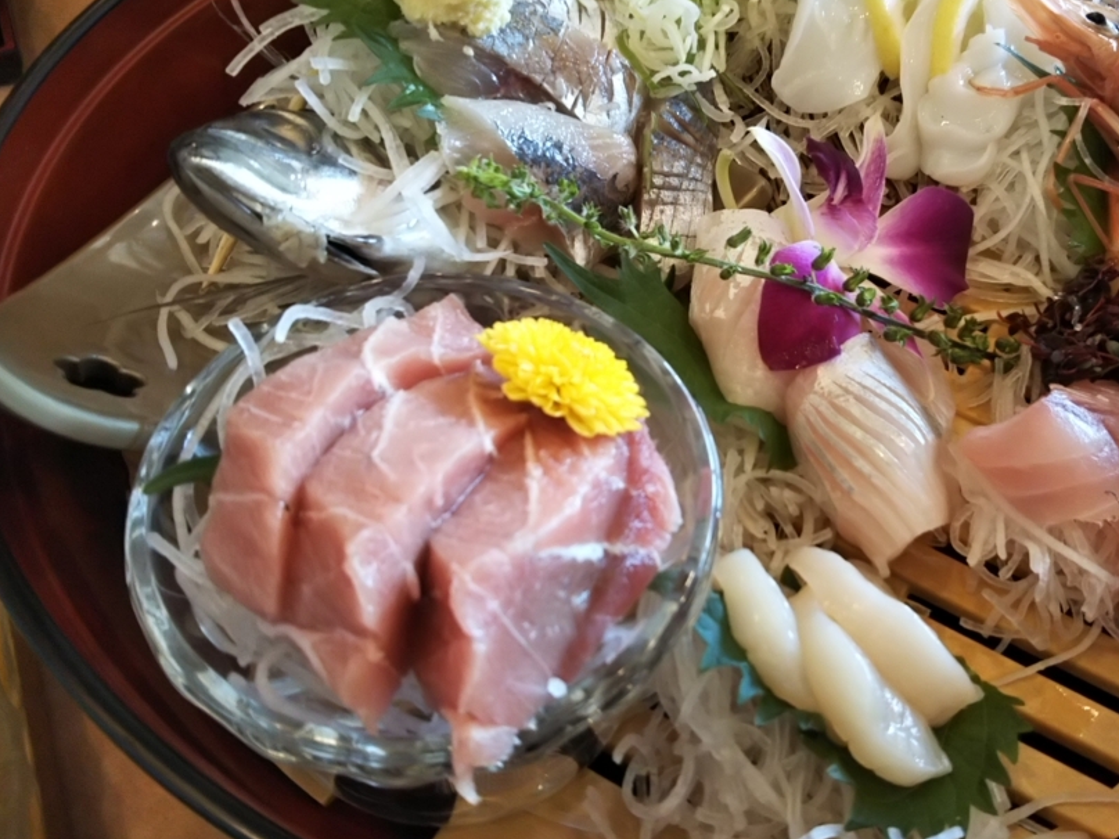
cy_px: 372
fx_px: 1228
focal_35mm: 38
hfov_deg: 48.5
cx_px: 695
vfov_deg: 37.7
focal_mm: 4
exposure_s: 1/30
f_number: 2.2
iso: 64
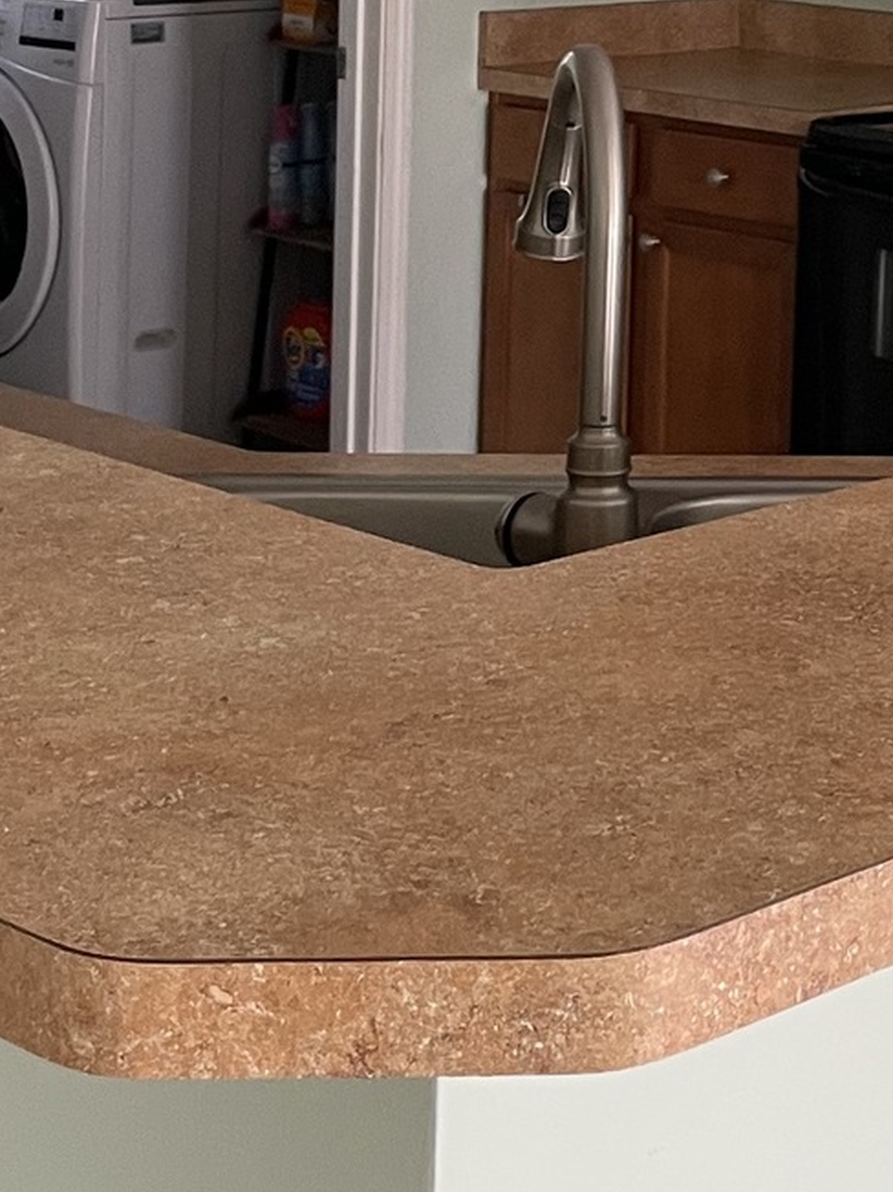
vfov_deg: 20.3
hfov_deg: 15.5
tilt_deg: -1.7
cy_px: -146
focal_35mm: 92
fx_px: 3166
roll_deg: -2.6
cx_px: 1056
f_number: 1.6
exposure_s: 1/77
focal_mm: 4.2
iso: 125
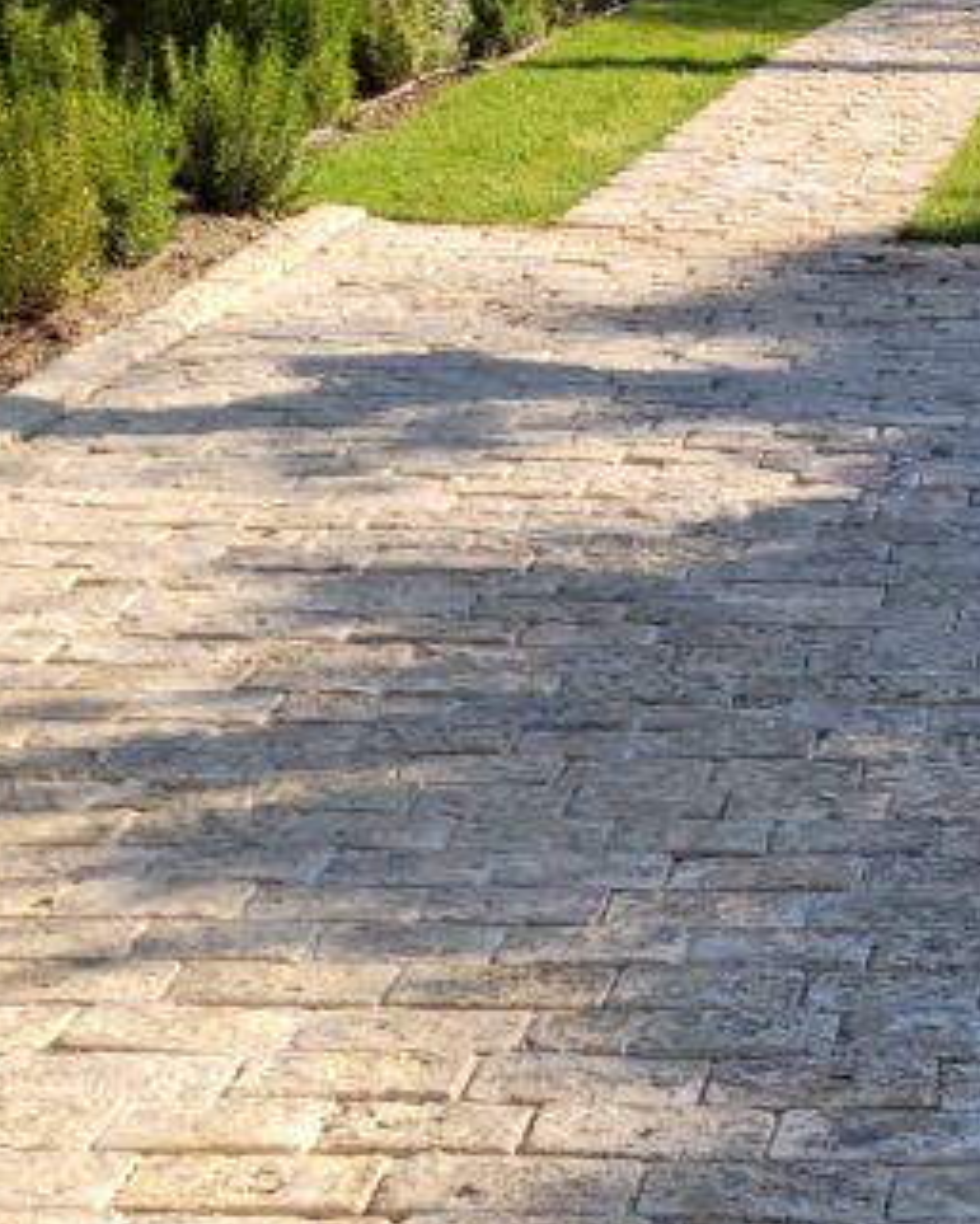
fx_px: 2935
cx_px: 1239
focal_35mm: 81
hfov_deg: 17.8
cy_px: 1369
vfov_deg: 22.2
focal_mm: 5.4
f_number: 1.8
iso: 40
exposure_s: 1/1311
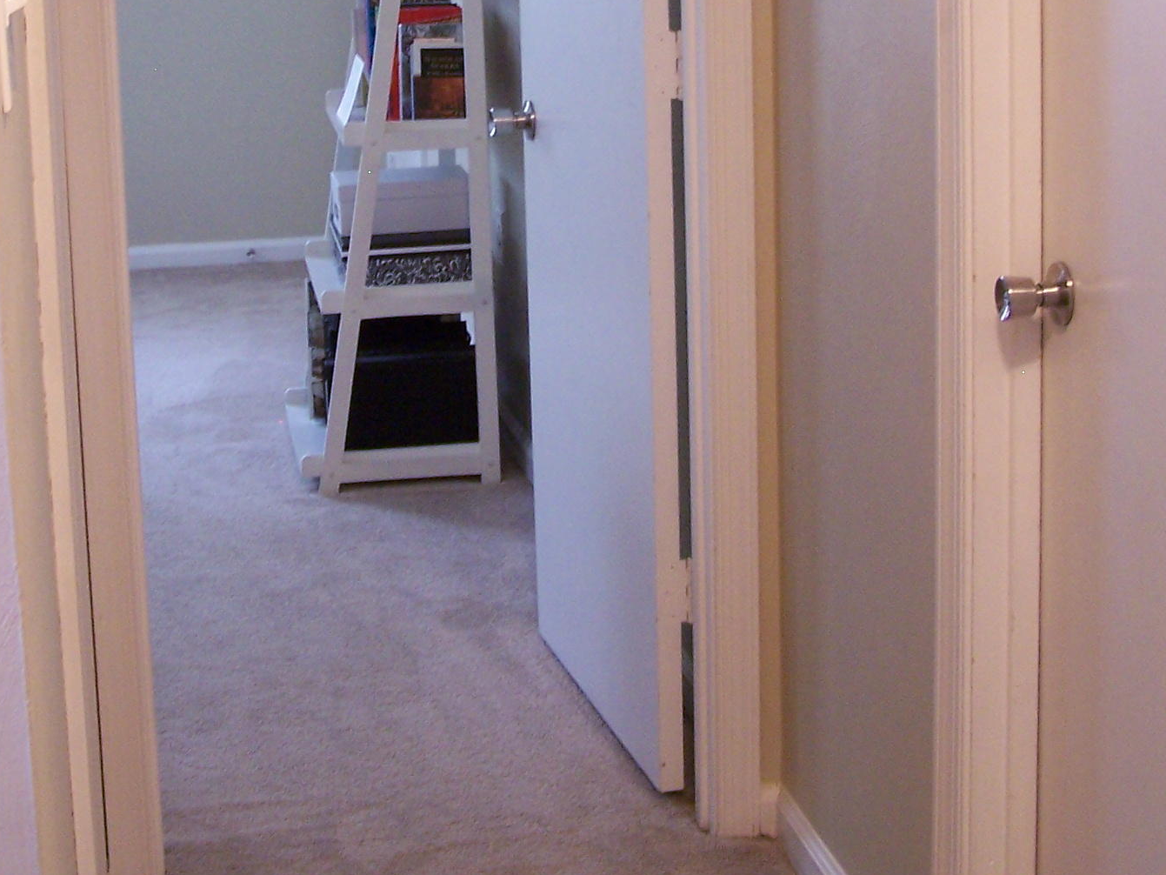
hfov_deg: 26.7
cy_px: 85
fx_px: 2459
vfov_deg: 19.8
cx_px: 582
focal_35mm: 73
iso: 140
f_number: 2.8
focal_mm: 6.3
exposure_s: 1/10
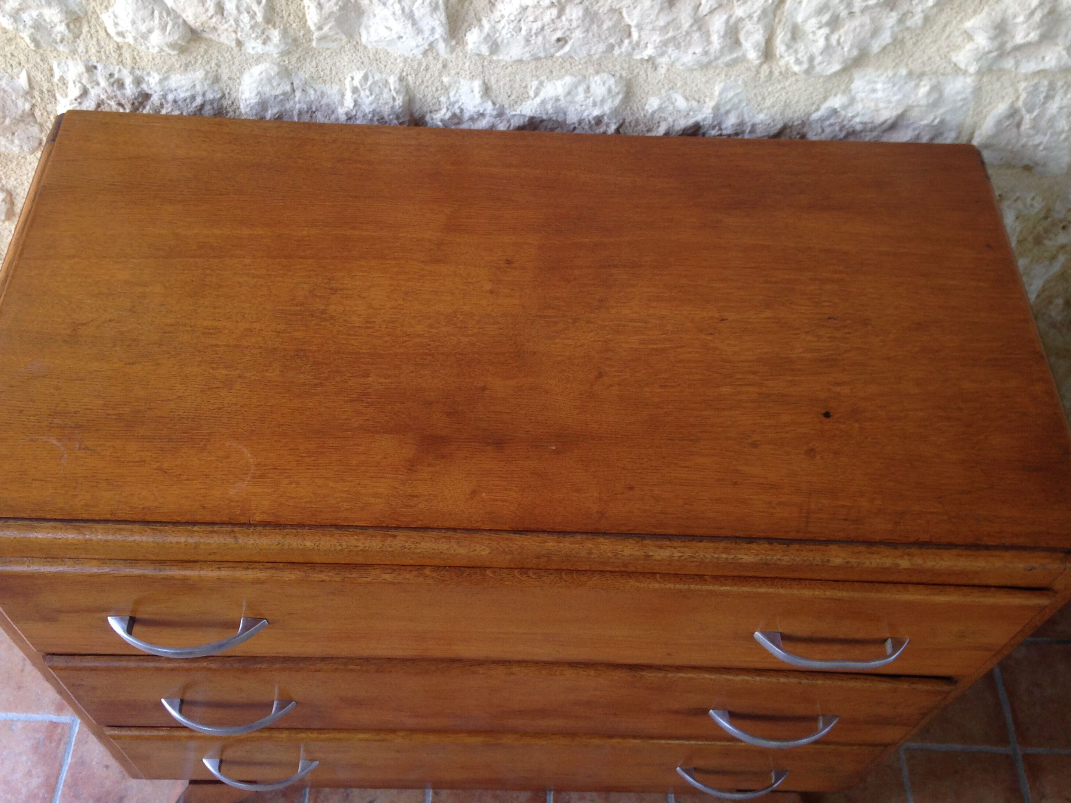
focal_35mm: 37
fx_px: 1145
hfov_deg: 50.1
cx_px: 514
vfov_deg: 38.6
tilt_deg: -54.6
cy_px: 356
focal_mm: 4.12
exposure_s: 1/60
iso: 64
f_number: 2.4
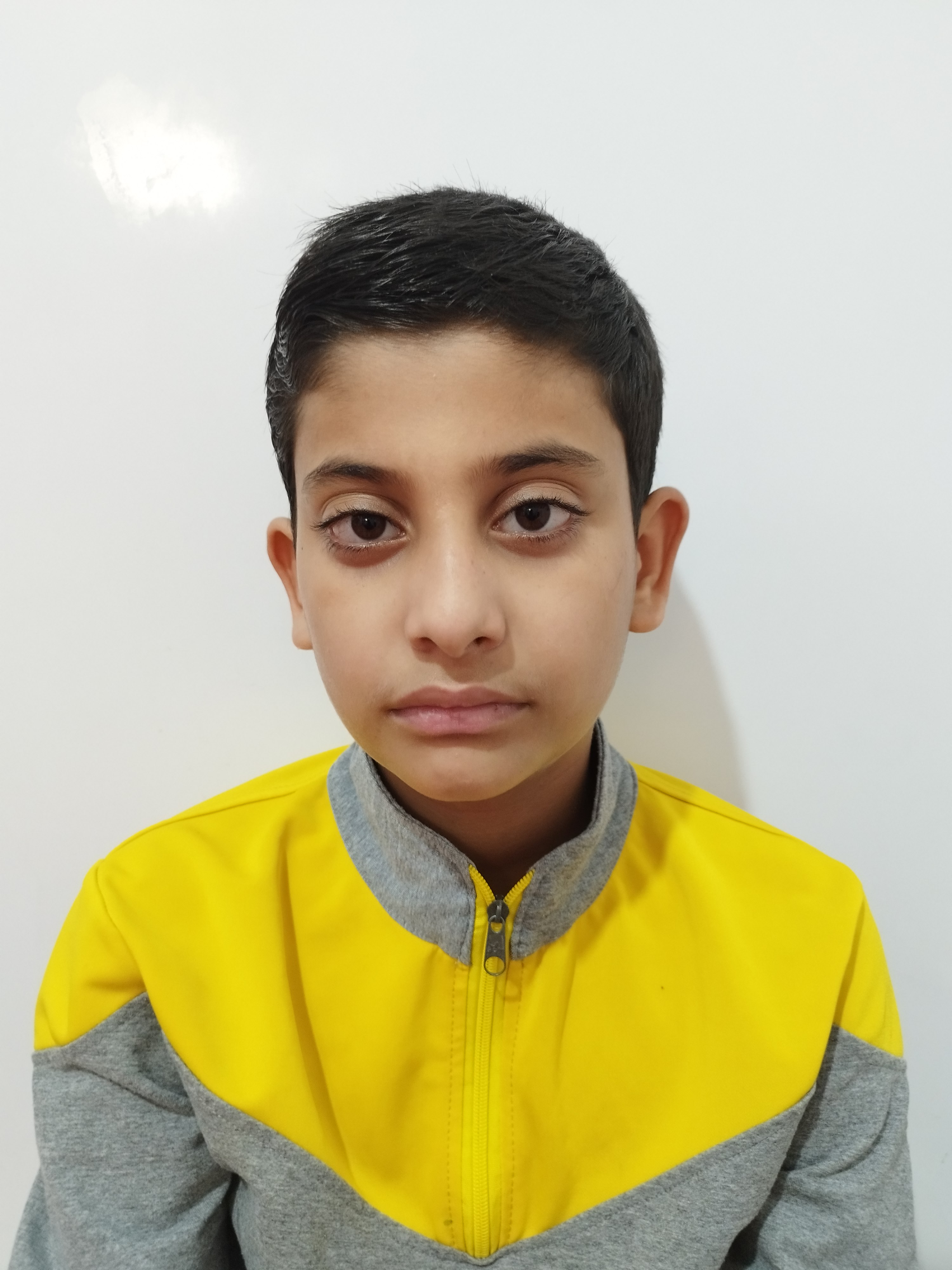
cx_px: 476
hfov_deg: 56.8
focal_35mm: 24
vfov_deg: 71.6
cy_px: 635
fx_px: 880
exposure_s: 1/33.3
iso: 860
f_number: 1.89
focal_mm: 5.89
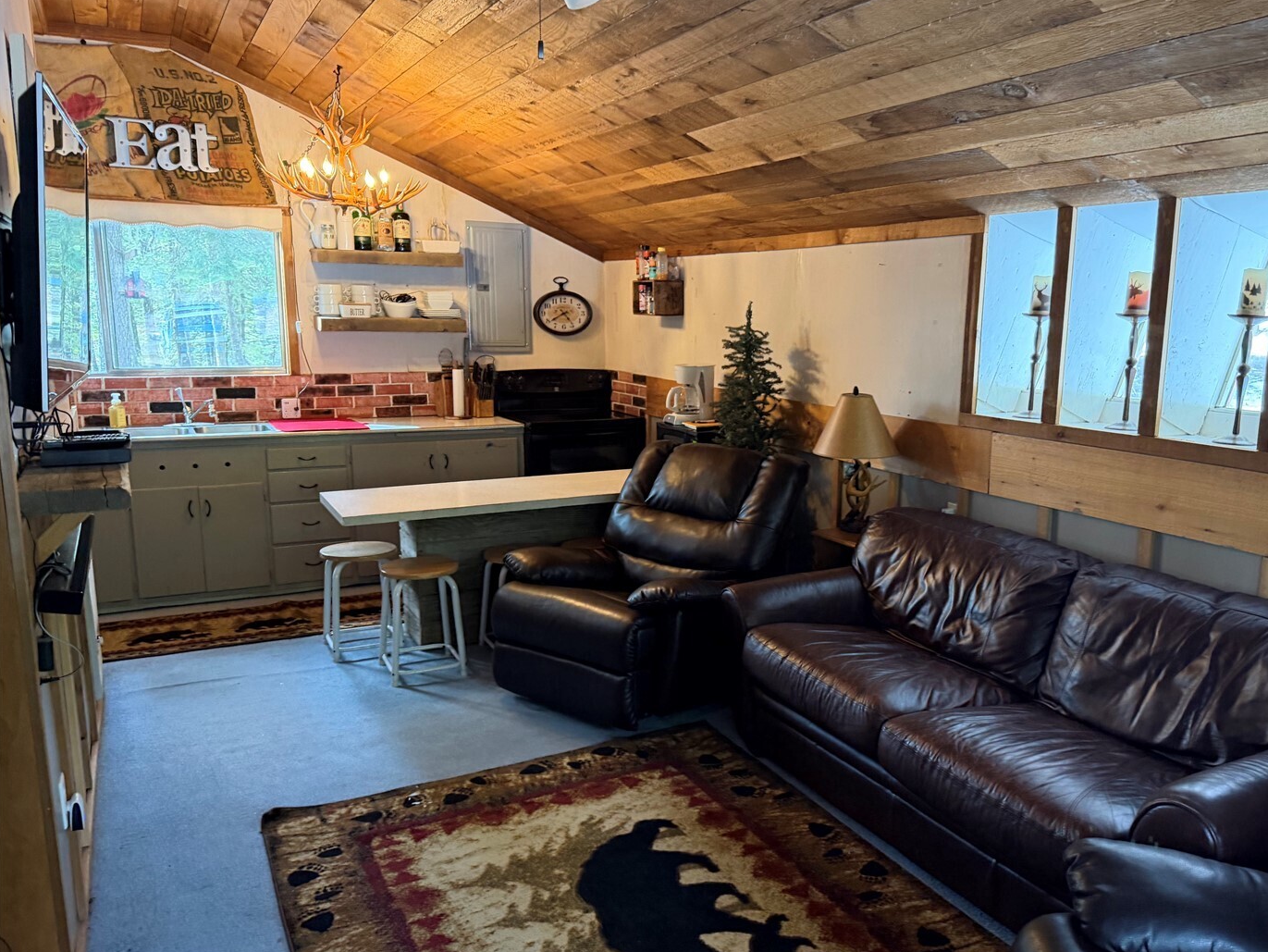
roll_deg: -1.9
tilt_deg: -10.7
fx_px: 1026
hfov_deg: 63.1
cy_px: 505
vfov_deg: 49.7
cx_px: 737
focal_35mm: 28
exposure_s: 1/60
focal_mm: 6.76
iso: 500
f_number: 1.78
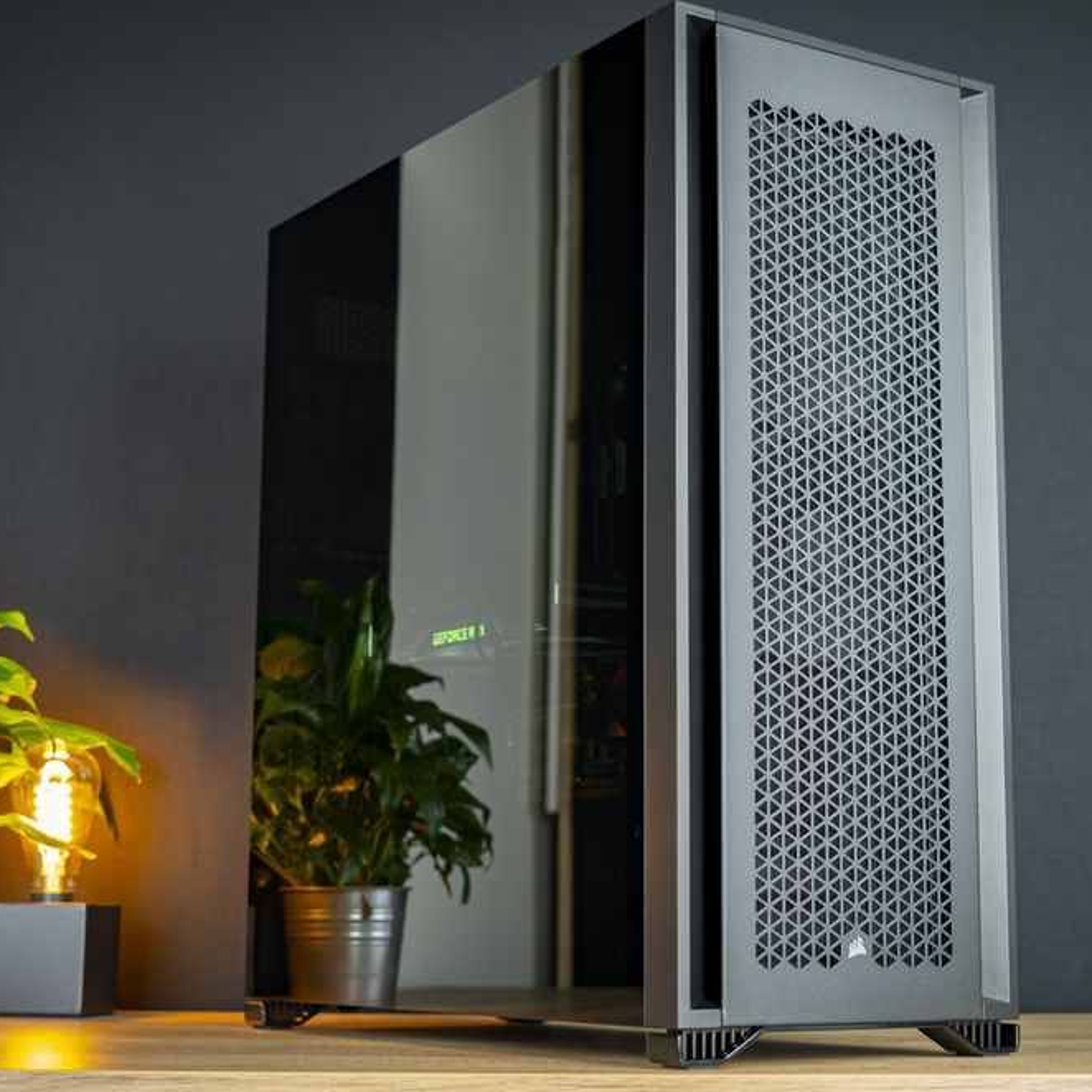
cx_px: 596
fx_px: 2248
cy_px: 545
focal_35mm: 63
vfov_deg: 27.3
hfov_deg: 27.3
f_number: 2.8
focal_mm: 27
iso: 200
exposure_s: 1/10
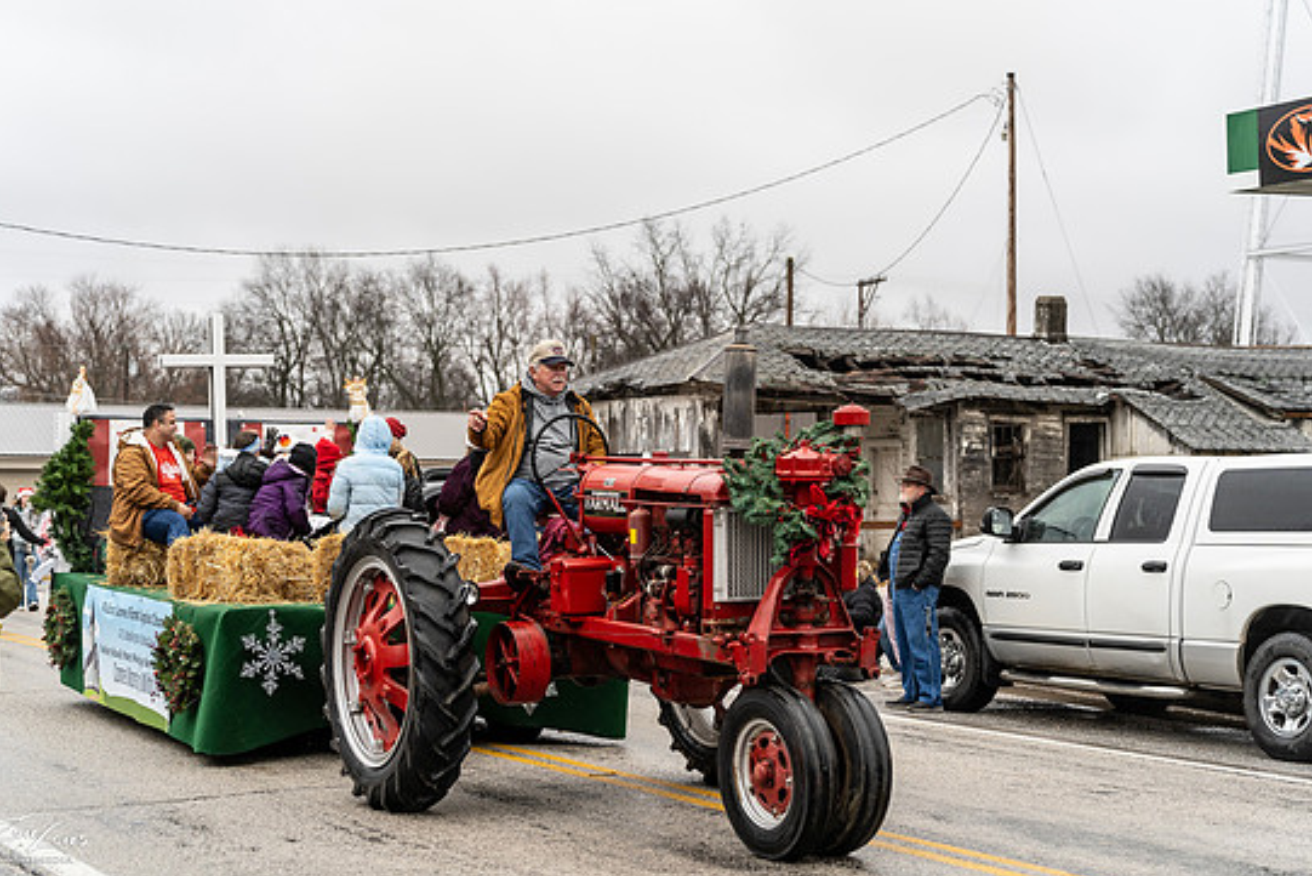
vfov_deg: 23.0
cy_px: 421
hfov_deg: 33.9
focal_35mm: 59
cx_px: 657
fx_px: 2151
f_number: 2.8
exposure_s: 1/640
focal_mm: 55
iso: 320
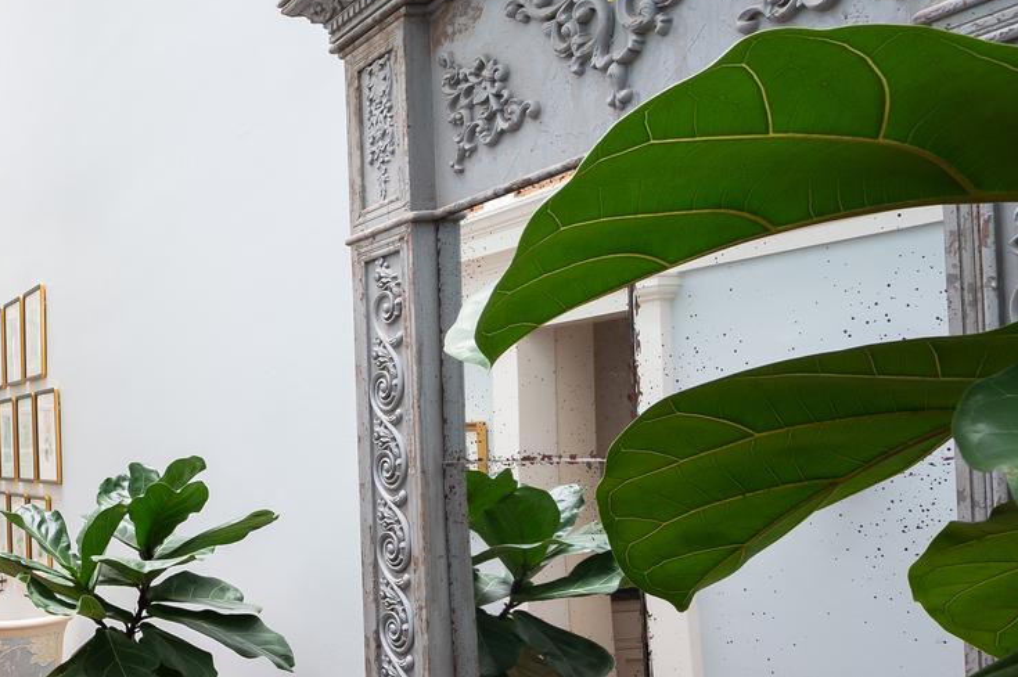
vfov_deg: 33.9
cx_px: -234
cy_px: 446
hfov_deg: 36.7
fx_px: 1102
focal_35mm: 39
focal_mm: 14
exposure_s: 1/160
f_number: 10
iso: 800
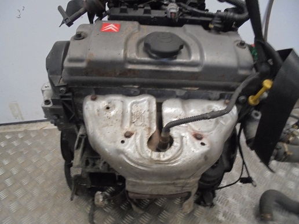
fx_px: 225
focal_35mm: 26
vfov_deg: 53.1
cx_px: 150
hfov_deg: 67.3
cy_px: 112
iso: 400
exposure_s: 1/10
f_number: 3.5
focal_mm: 4.6
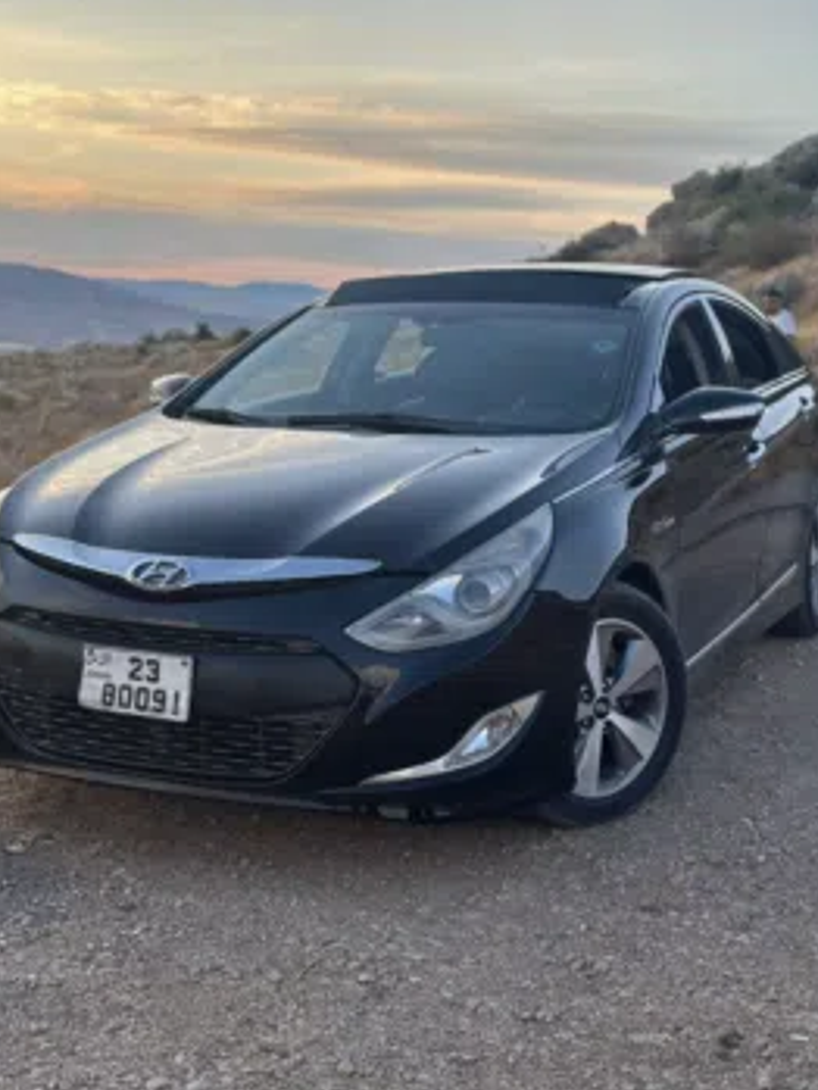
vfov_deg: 34.9
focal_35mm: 55
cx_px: 381
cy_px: 528
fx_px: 1732
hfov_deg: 26.6
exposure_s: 1/623
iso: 80
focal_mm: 6.86
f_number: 1.78
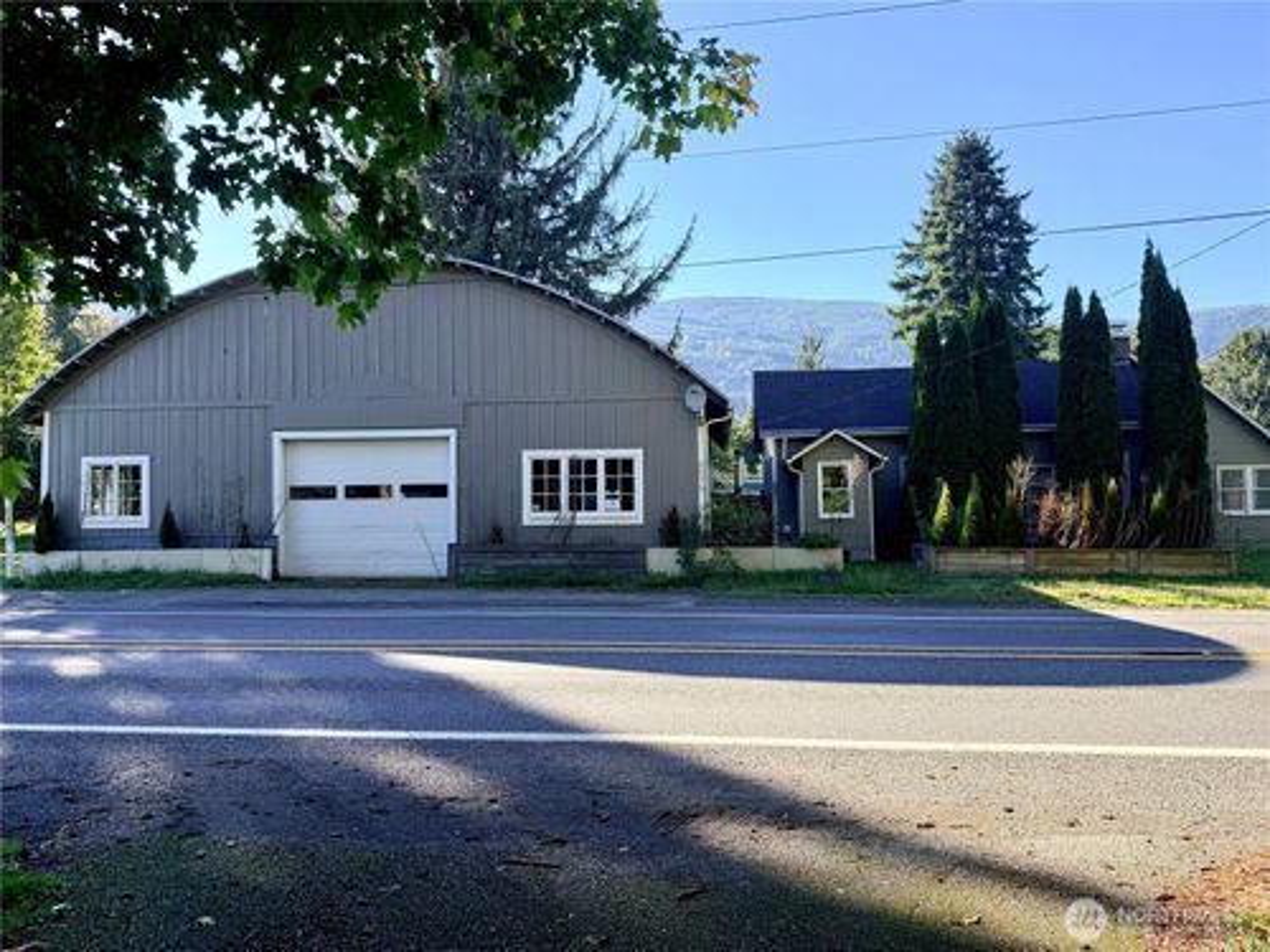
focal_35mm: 24
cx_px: 635
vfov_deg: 56.8
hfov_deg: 71.6
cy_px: 476
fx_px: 881
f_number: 1.78
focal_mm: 6.76
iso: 100
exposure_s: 1/1192
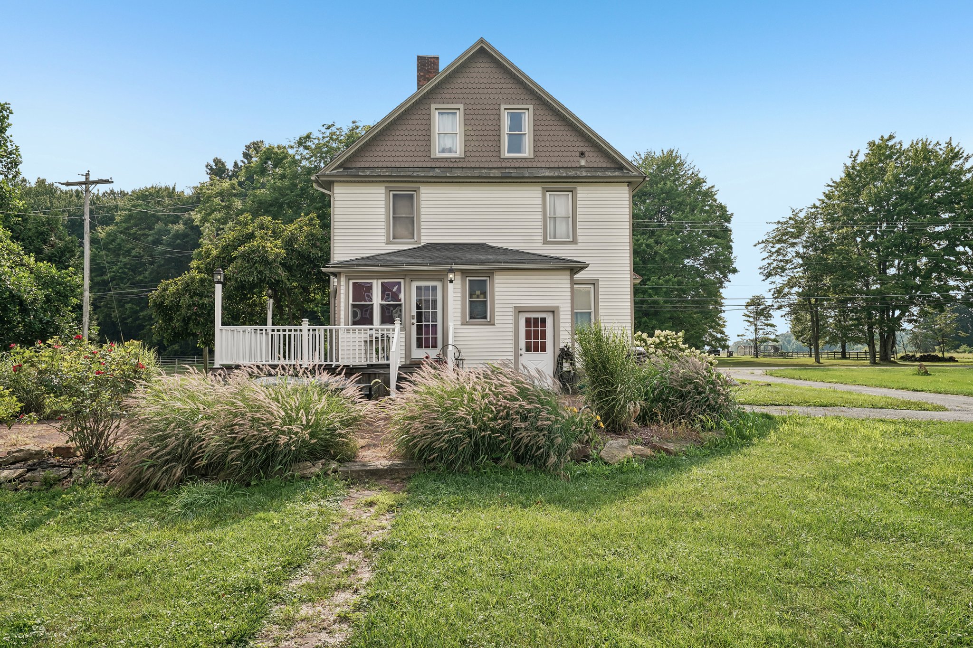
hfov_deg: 73.7
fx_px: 649
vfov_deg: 53.1
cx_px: 486
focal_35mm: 24
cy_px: 324
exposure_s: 1/200
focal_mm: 24
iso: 100
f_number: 8
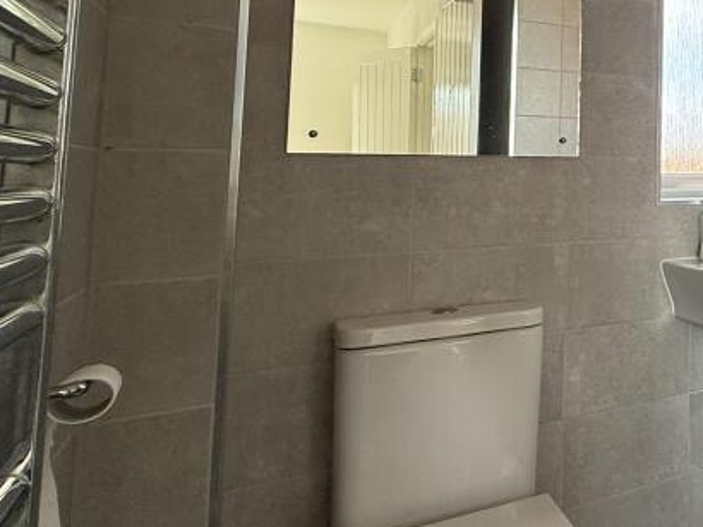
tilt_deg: +5.5
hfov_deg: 39.5
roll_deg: -0.4
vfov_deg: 39.4
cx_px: 826
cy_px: 124
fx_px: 710
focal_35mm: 35
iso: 80
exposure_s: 1/99
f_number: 2.2
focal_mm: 2.22
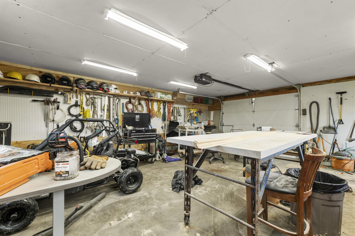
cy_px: 118
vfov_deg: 81.2
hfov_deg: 104.3
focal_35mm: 14
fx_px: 138
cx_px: 178
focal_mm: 14
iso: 400
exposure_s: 1/10
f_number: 8
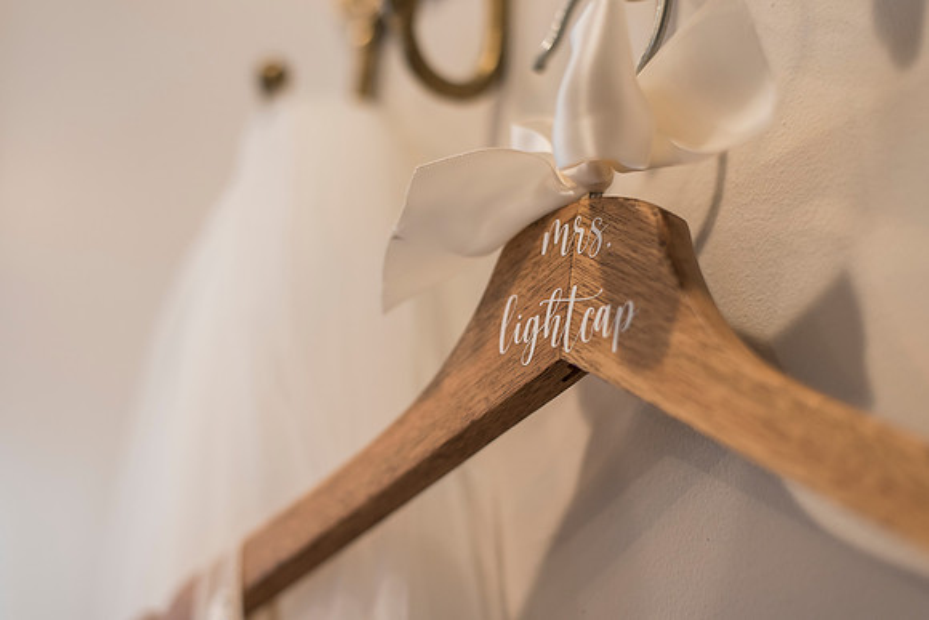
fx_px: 1291
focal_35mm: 50
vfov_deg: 27.0
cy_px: 310
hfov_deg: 39.6
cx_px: 464
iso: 800
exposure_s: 1/250
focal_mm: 50
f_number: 2.5
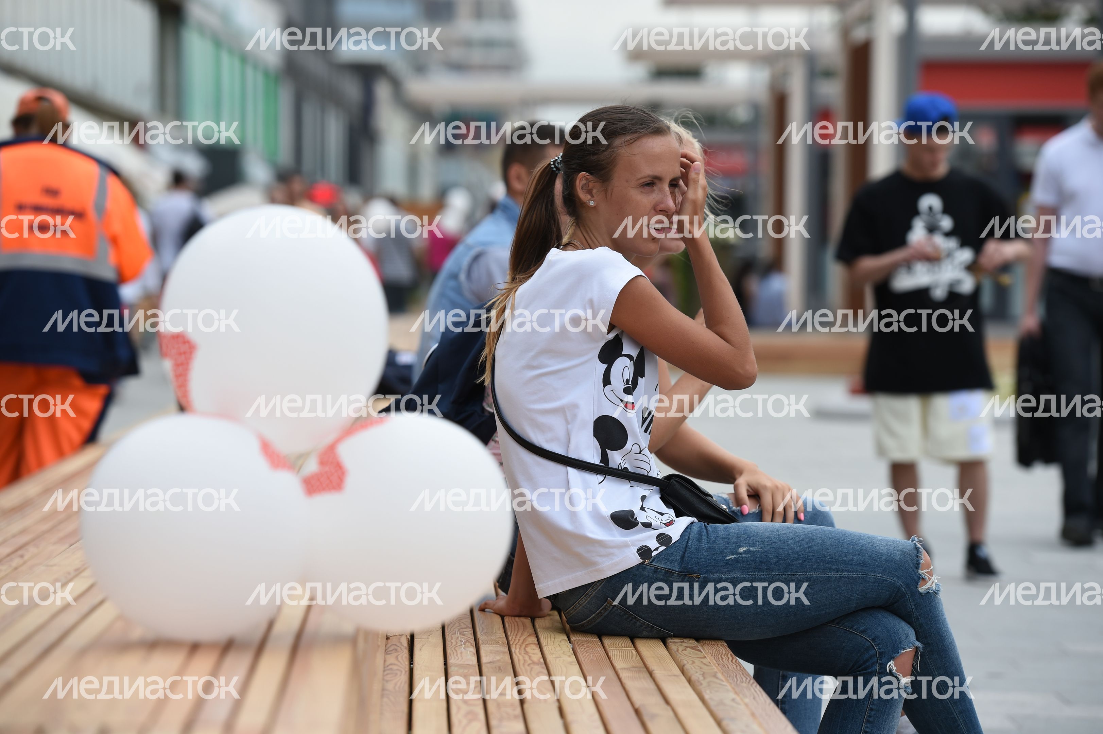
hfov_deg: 13.7
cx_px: 552
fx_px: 4593
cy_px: 367
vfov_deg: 9.1
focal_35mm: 150
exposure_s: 1/500
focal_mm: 150
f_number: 5.6
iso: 320
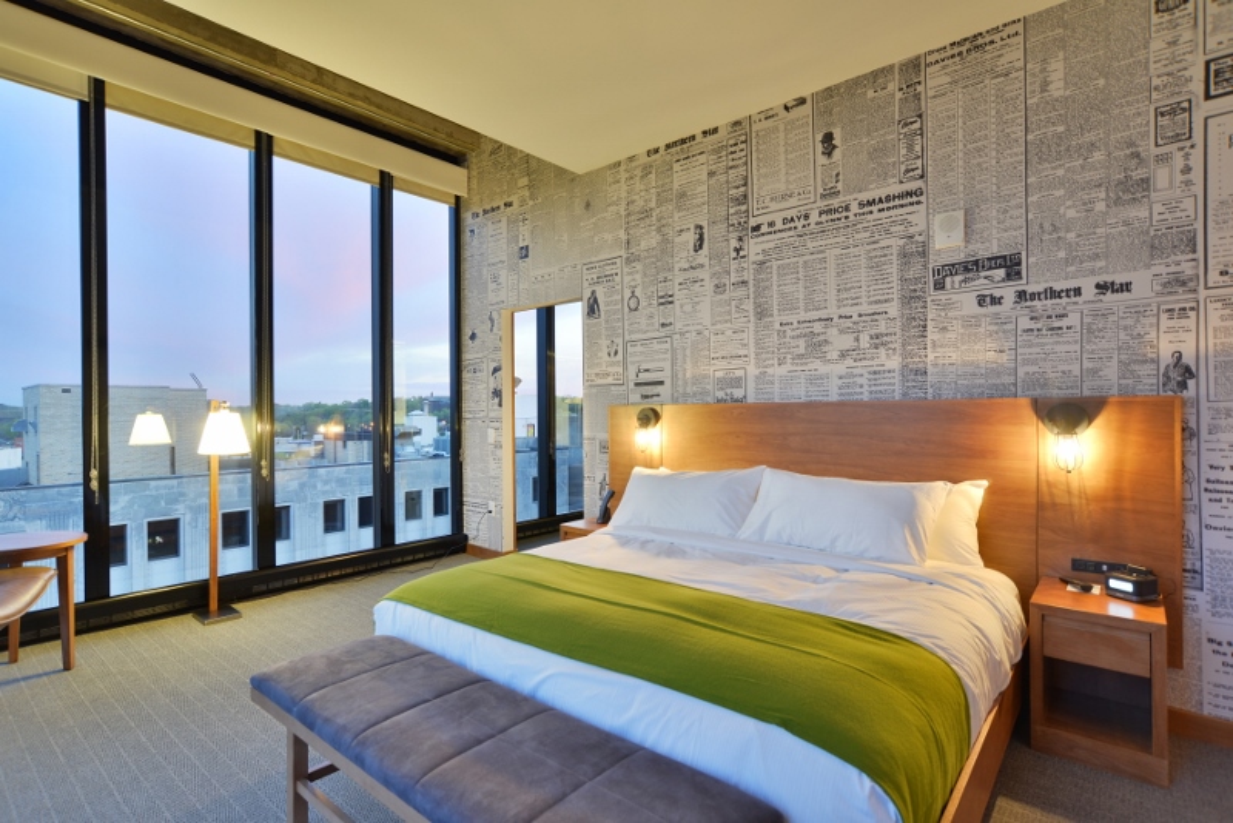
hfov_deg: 90.0
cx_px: 616
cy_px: 412
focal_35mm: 18
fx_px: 617
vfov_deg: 67.4
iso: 800
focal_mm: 18
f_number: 9
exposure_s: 1/3
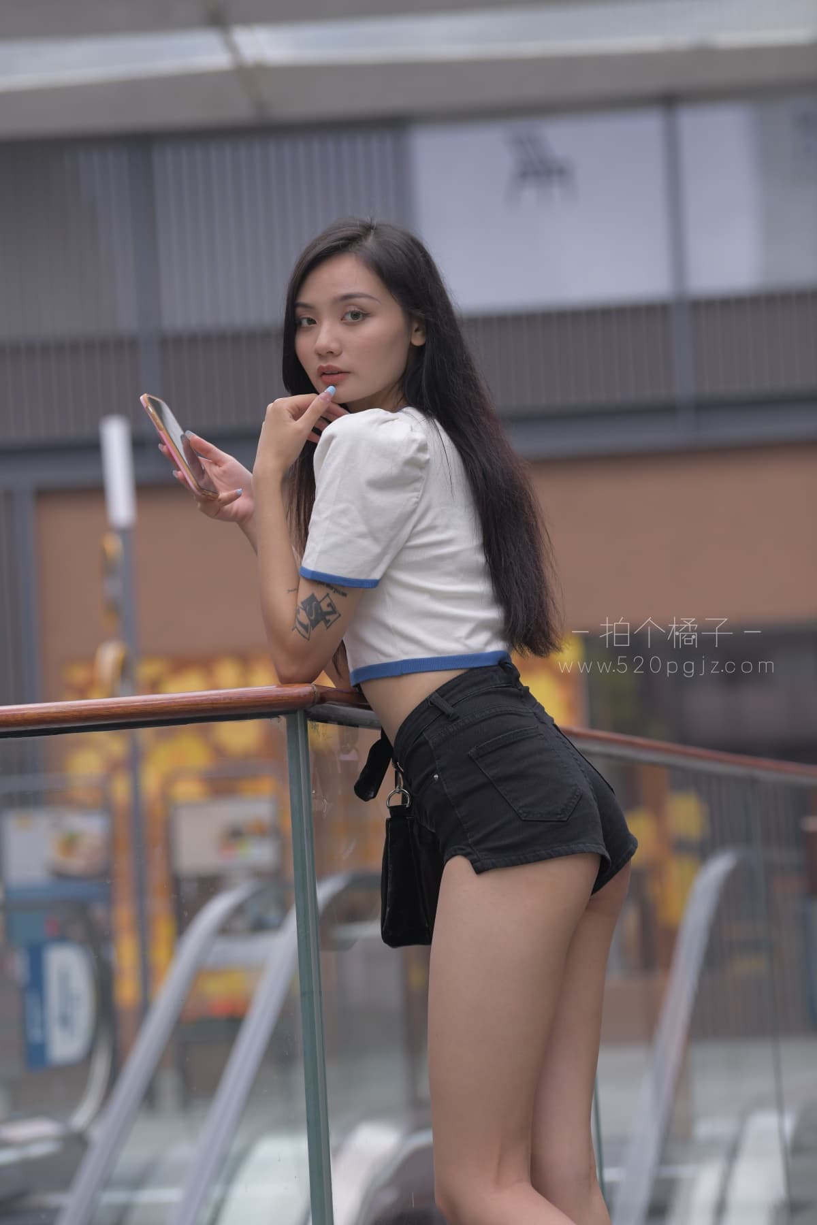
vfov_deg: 16.8
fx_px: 4153
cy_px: 612
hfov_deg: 11.2
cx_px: 408
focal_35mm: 122
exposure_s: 1/800
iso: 720
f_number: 4
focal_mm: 122
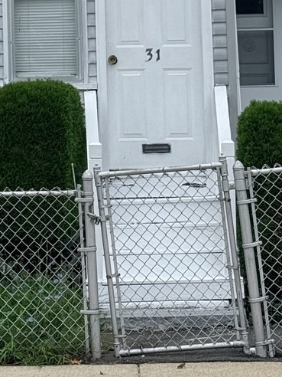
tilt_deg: +6.2
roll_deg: +1.1
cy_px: -53
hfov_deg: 9.8
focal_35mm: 150
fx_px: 1629
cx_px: -28
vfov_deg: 12.9
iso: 64
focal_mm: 6.76
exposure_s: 1/1543
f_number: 1.78
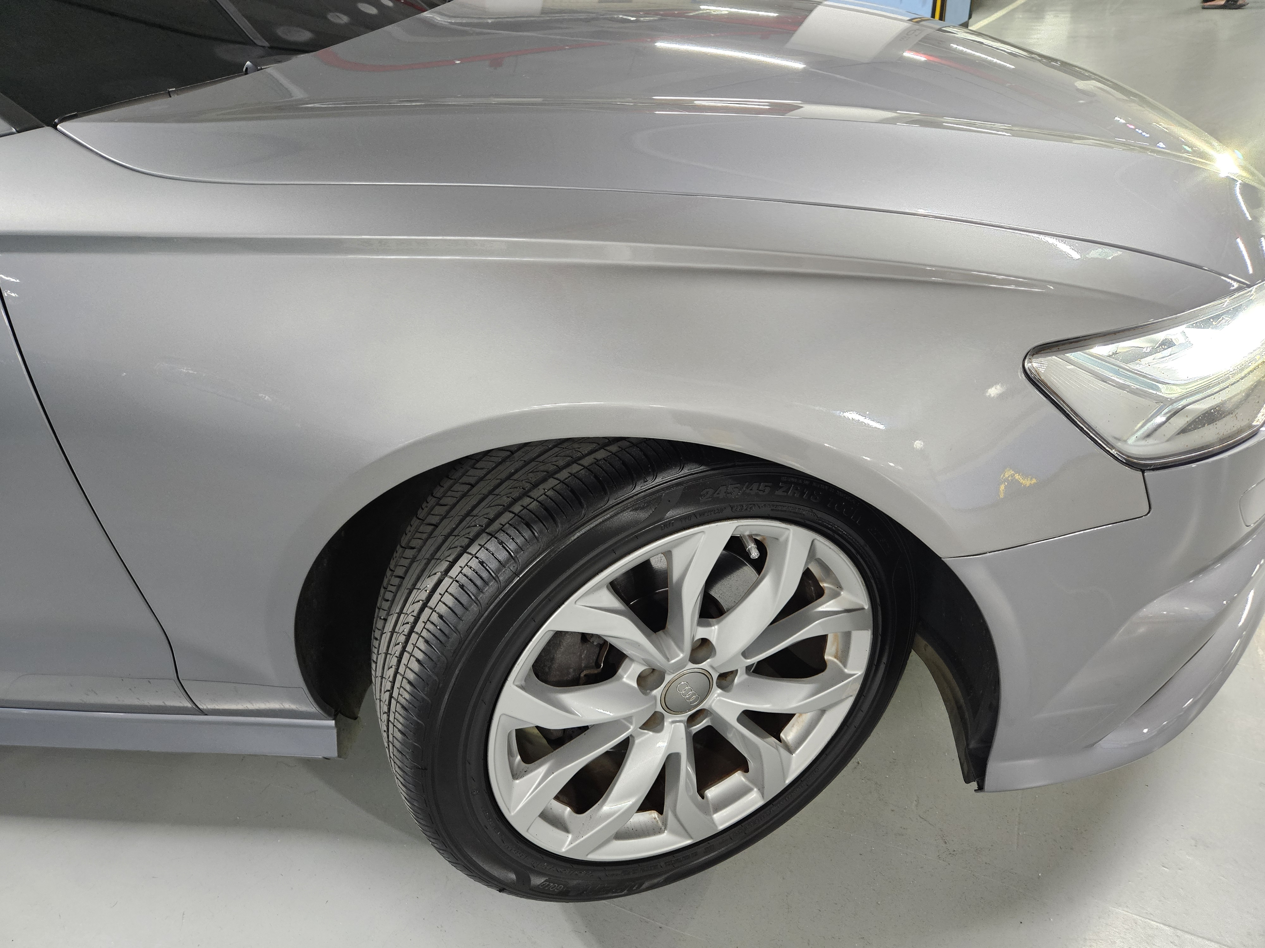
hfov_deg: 73.9
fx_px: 841
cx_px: 632
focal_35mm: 23
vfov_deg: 58.9
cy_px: 474
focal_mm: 5.4
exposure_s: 1/60
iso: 640
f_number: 1.8
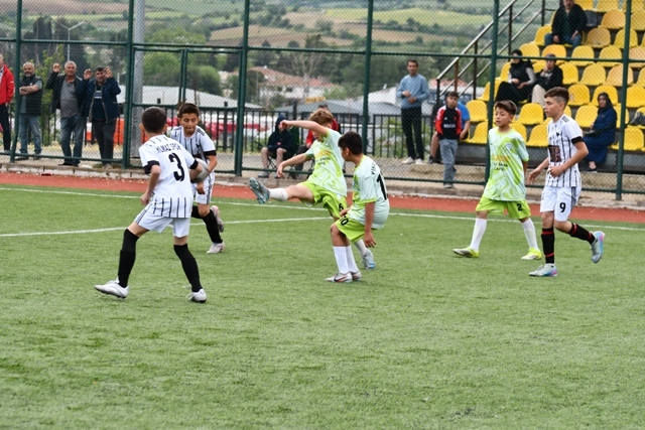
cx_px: 322
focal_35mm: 127
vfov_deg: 10.8
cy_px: 215
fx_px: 2276
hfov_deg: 16.1
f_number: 4.5
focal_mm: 85
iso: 450
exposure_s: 1/250
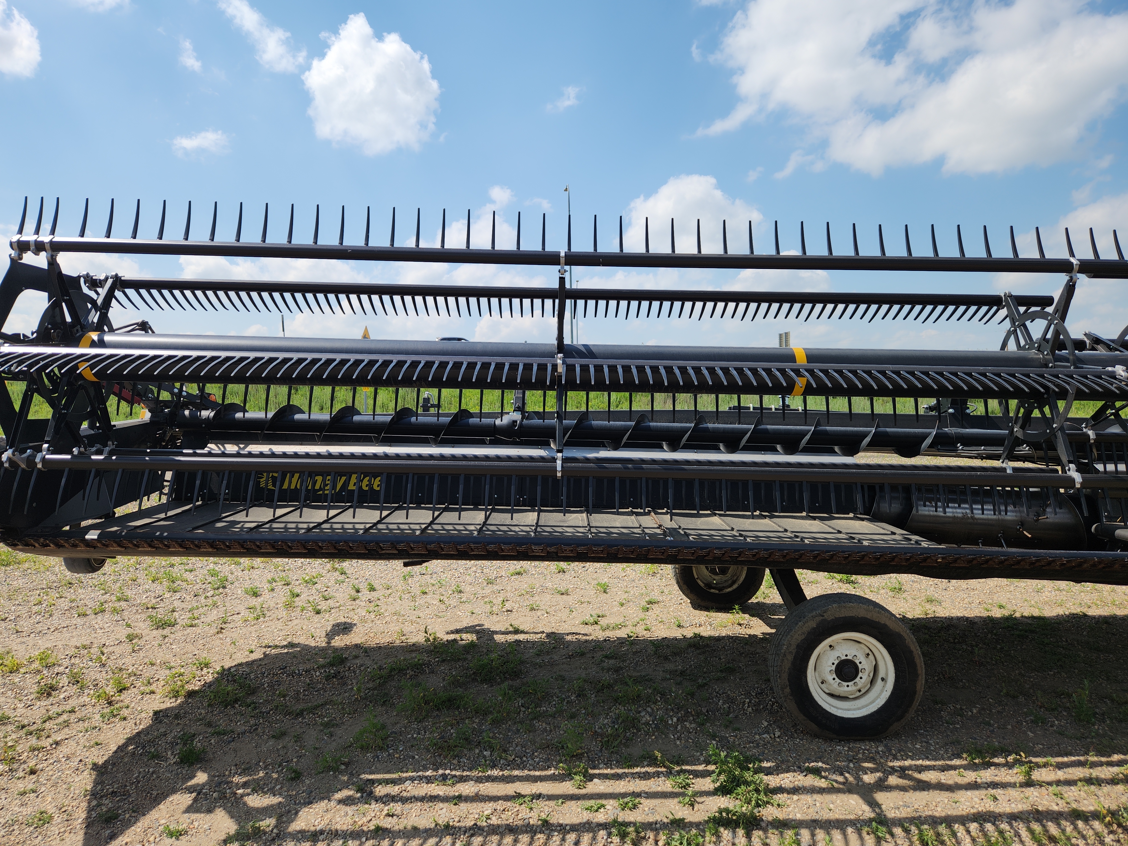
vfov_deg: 58.9
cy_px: 423
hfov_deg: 73.9
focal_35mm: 23
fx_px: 749
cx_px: 564
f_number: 1.8
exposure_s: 1/1844
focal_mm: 5.4
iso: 20
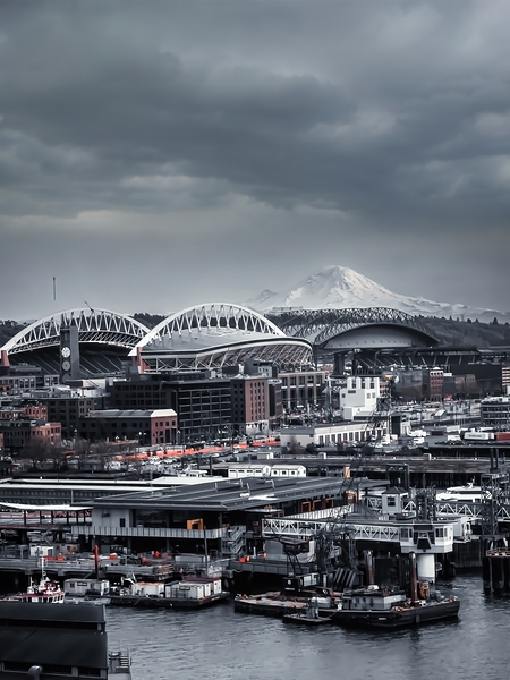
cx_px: 255
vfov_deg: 30.3
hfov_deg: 22.9
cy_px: 340
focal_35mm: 64
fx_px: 1257
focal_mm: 7.5
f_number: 2.2
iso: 20
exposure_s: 1/350
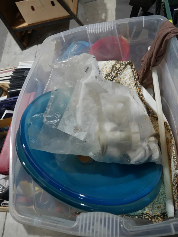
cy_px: 118
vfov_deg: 60.0
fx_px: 206
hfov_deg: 46.8
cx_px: 89
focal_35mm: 30
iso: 400
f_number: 3.6
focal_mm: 15
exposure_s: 1/60
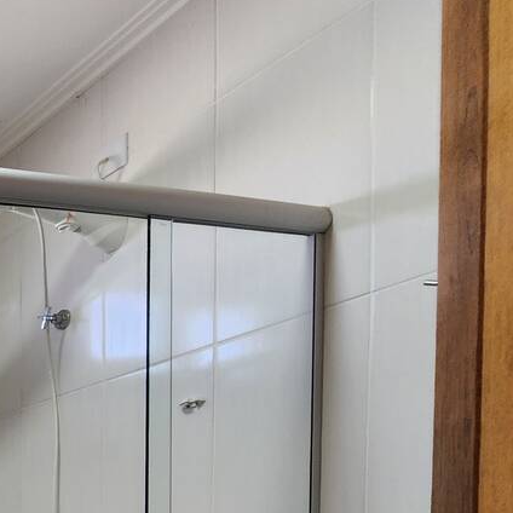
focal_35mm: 39
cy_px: 626
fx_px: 654
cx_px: -317
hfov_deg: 25.9
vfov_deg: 34.0
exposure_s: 1/60
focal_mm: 2.2
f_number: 2.2
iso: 125
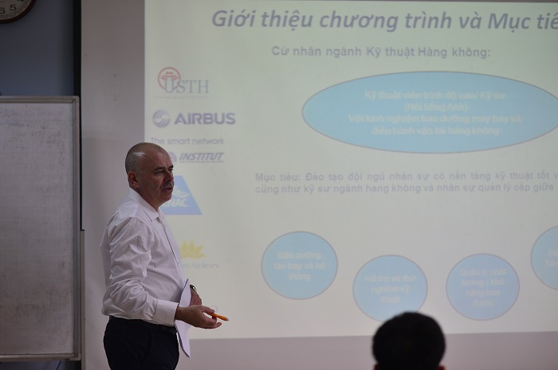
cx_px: 279
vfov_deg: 16.0
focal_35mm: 85
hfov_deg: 23.9
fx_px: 1316
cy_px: 185
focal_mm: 85
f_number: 2.2
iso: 400
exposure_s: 1/500
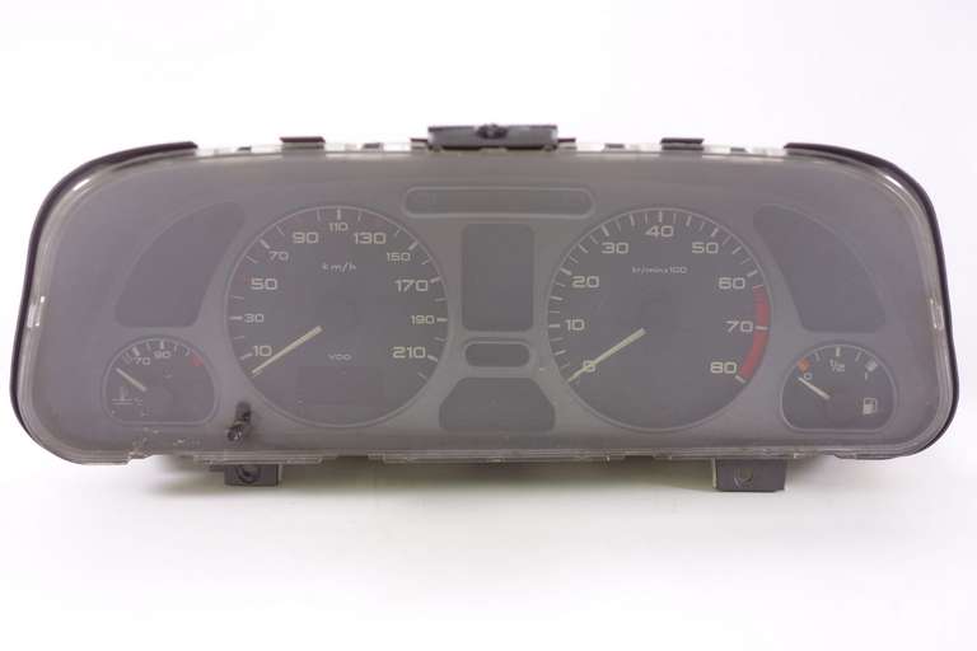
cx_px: 488
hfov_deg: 45.4
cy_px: 326
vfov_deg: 31.2
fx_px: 1167
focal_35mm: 43
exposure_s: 1/50
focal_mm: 16.01
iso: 250
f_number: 3.2
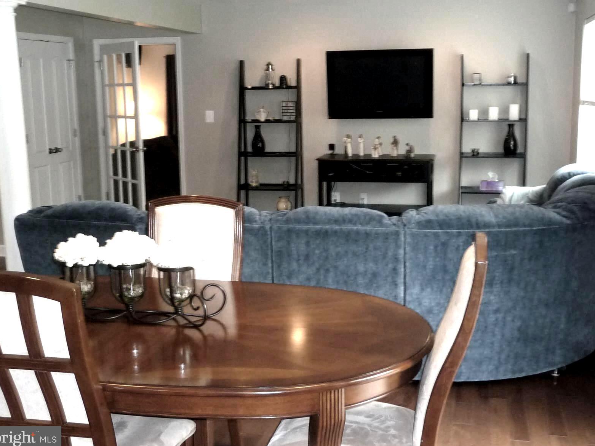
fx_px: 722
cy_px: 222
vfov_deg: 34.3
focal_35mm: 42
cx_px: 292
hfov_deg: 44.8
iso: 320
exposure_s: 1/30
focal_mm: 4.7
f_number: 3.3
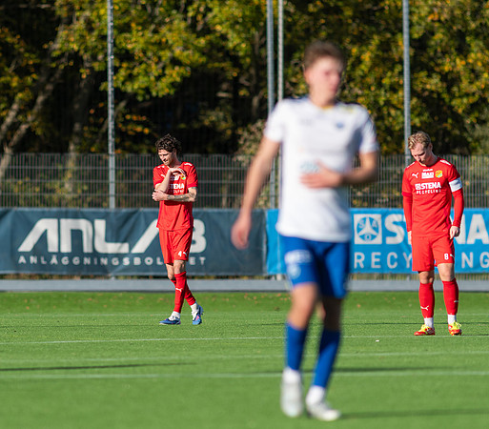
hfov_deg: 3.4
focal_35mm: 544
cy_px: 213
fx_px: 8175
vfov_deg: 3.0
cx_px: 166
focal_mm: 300
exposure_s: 1/2000
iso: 125
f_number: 3.2
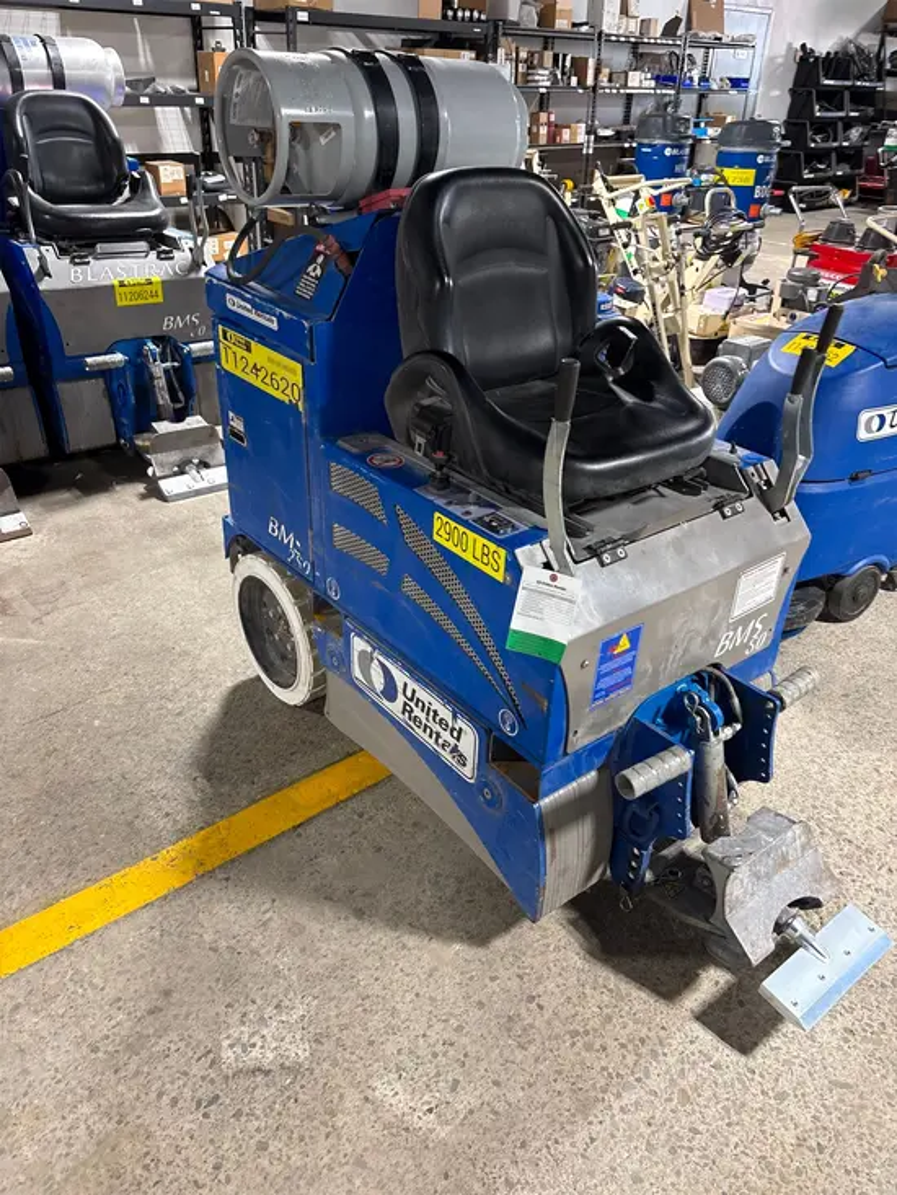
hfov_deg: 53.1
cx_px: 448
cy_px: 598
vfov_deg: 67.3
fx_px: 898
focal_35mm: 26
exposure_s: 1/60
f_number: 1.6
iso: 160
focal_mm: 5.96
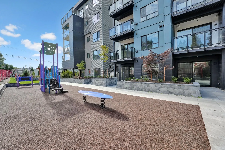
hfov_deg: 104.3
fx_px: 87
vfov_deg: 81.2
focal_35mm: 14
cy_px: 75
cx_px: 112
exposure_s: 1/400
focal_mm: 14
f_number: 8
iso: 400
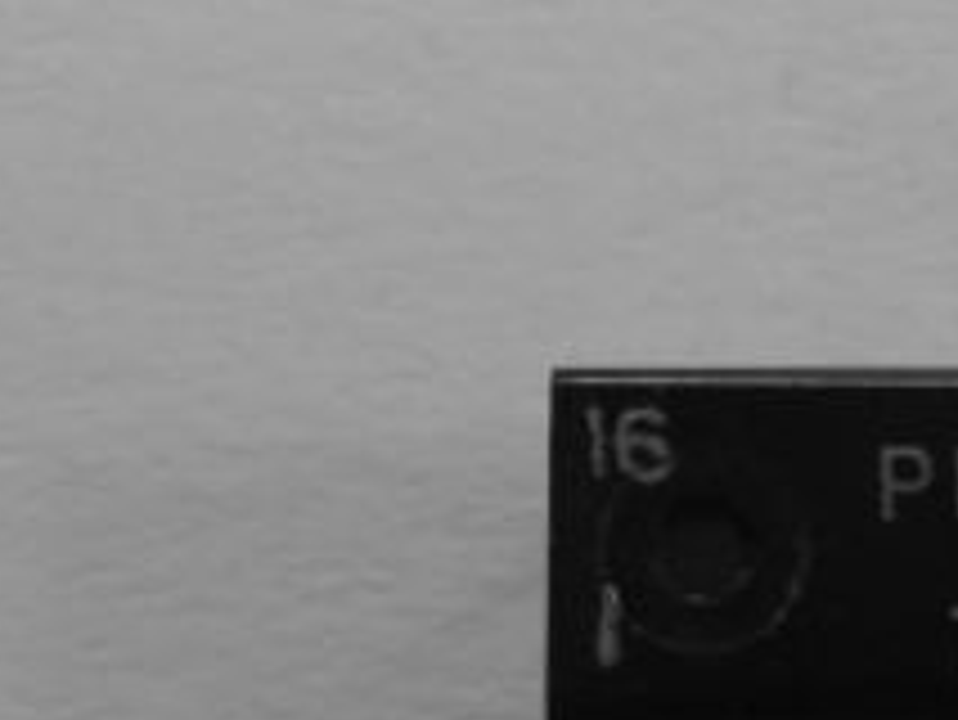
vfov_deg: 5.0
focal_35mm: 294
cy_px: 774
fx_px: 8141
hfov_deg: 6.7
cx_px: 1223
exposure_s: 1/30
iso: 250
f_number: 4.6
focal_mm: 17.5
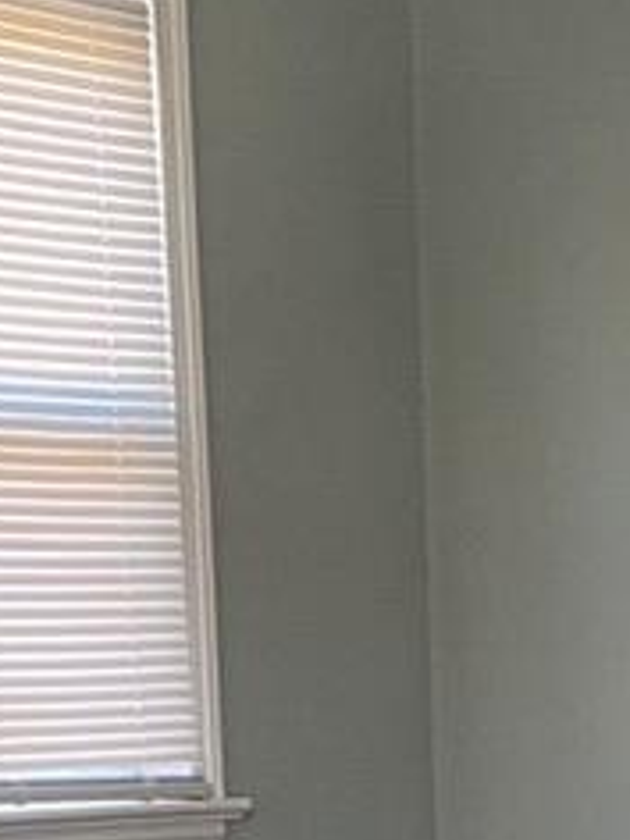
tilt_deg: -11.3
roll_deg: +0.3
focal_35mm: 169
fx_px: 4101
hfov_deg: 8.6
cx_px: 829
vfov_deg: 10.9
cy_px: 1552
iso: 125
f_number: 1.8
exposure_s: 1/62
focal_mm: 4.25
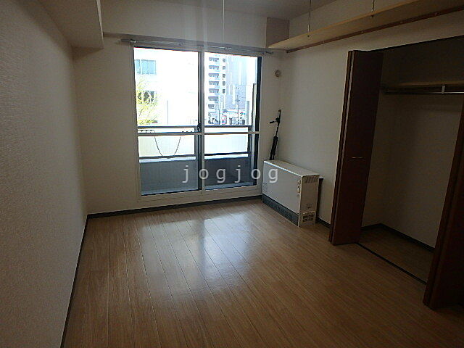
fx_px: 281
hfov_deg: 79.0
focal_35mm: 21
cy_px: 174
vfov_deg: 63.4
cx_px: 232
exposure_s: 1/80
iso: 125
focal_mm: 3.7
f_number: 3.5
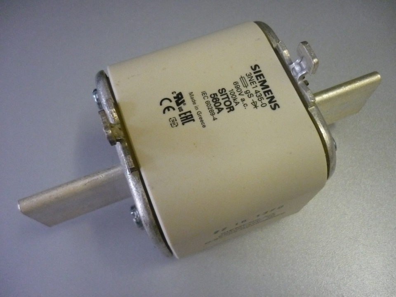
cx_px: 198
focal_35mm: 33
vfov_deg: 42.9
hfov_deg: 55.4
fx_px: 378
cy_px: 148
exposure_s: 1/60
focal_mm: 5.5
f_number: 2.8
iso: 640
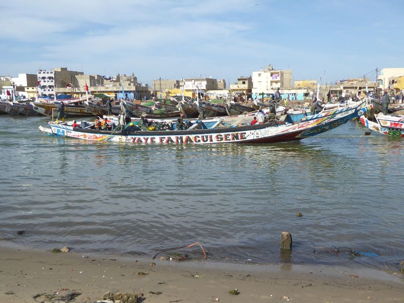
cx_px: 202
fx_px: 455
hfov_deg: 47.9
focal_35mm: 39
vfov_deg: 36.8
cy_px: 152
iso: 80
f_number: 3.7
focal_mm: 6.7
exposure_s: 1/800
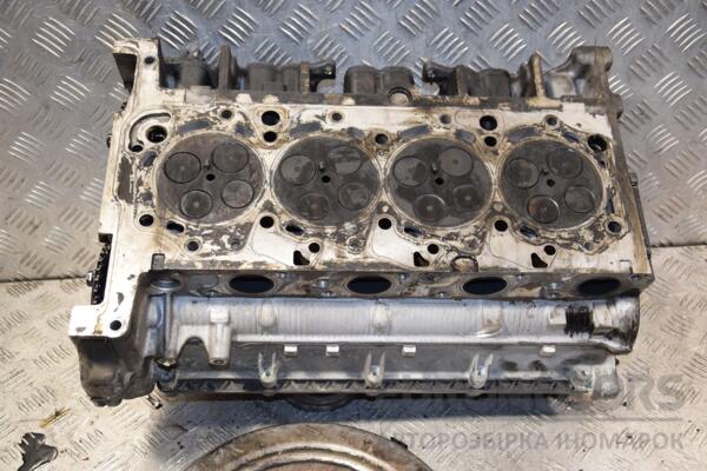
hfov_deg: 46.4
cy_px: 236
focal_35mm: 42
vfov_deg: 31.9
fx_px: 825
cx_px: 354
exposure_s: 1/200
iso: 800
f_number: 5
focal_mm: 28
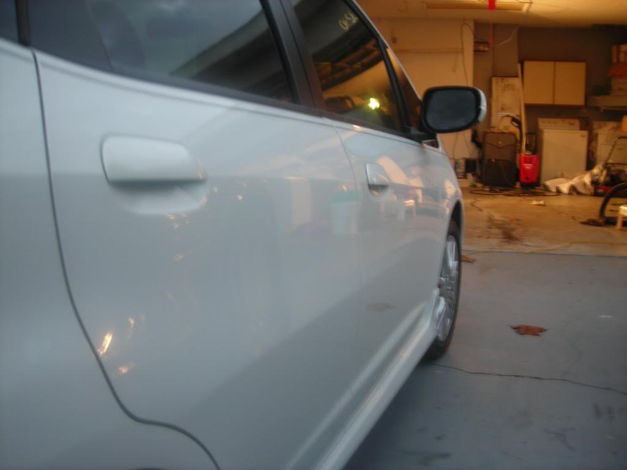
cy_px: 235
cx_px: 314
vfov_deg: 37.7
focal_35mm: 38
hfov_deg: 49.0
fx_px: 688
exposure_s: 1/5.4
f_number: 3.2
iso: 50
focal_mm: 6.3
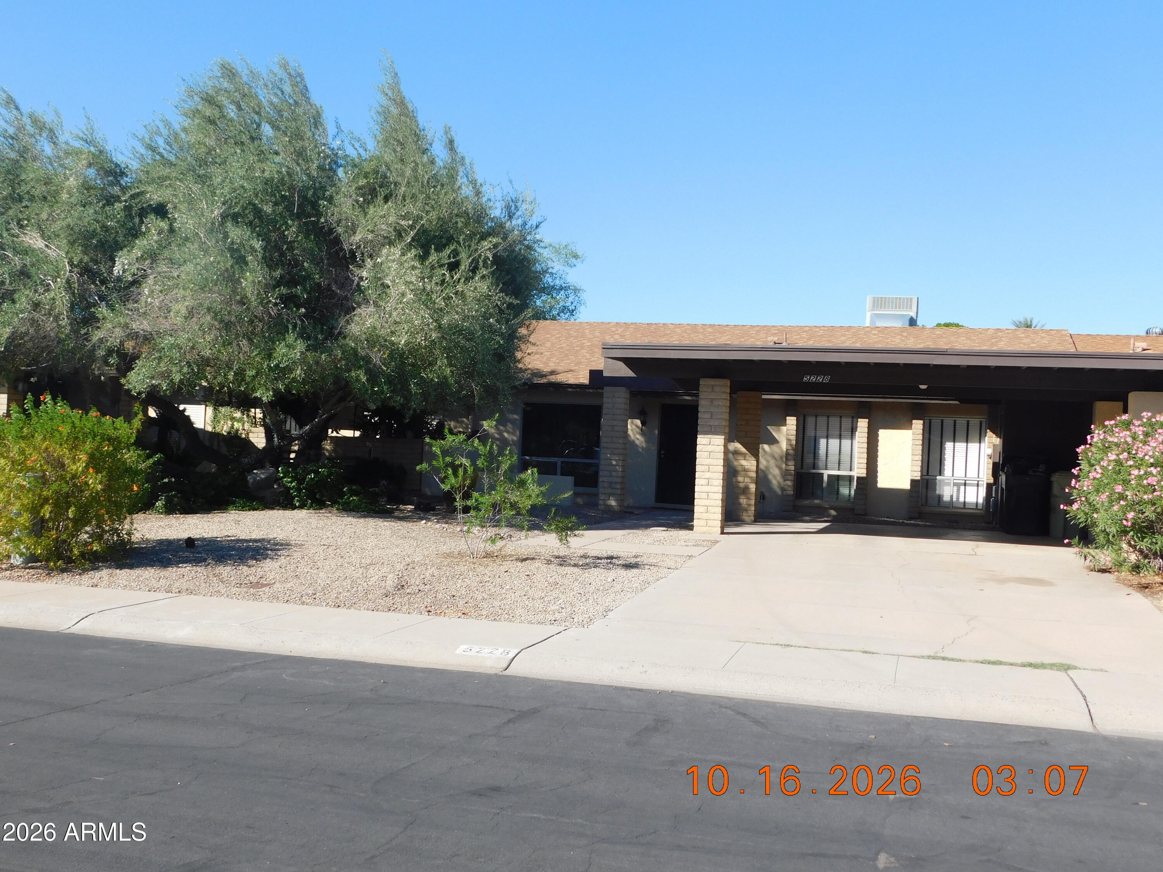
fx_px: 1209
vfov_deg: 39.7
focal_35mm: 36
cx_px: 582
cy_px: 436
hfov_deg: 51.4
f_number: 3.5
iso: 125
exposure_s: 1/800
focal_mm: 6.3
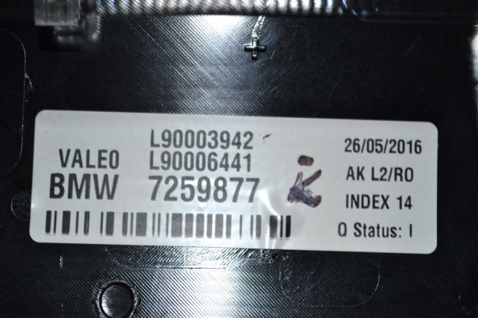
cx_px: 239
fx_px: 1095
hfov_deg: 24.6
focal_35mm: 82
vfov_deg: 16.5
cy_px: 159
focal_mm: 55
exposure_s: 1/60
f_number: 5.6
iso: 110
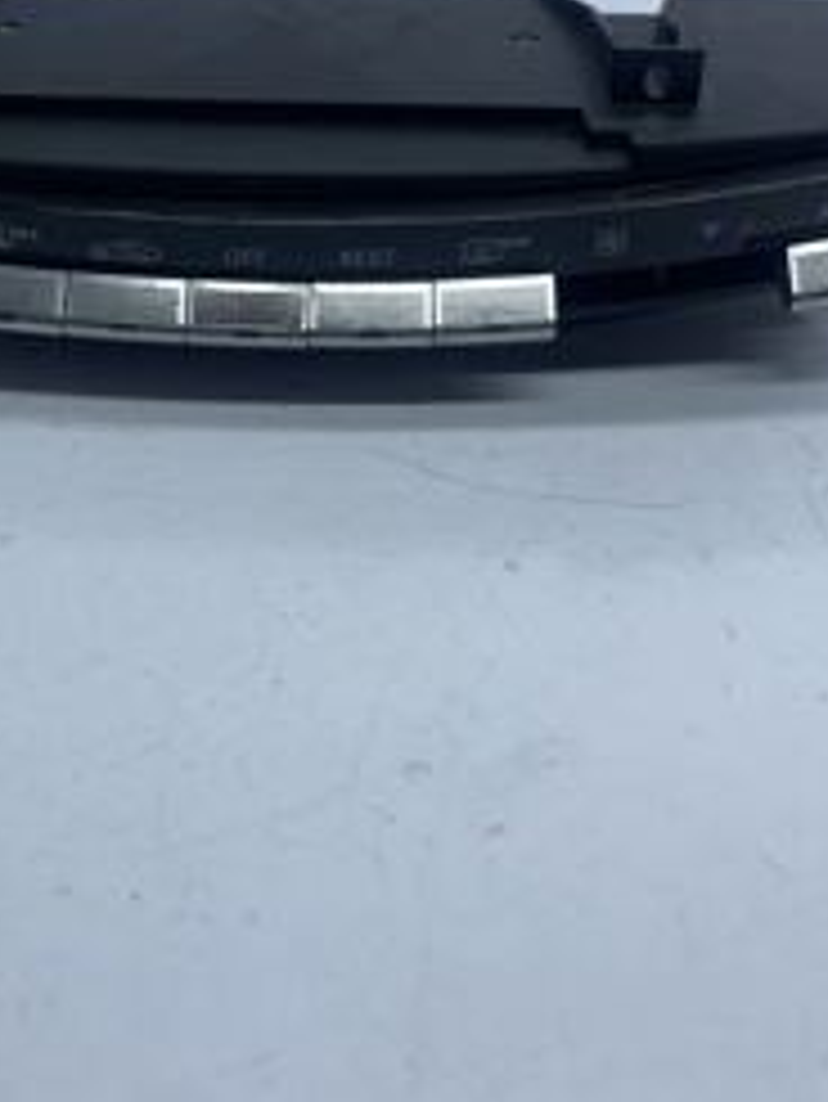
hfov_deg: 29.5
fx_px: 1561
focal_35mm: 49
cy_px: 252
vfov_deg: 37.7
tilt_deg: -23.5
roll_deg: -0.9
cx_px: 270
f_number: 1.6
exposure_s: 1/592
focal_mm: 5.1
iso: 32
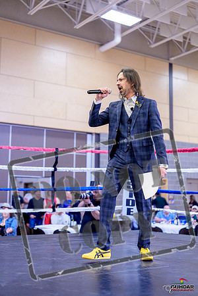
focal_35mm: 50
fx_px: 412
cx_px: 99
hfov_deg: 27.0
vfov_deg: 39.6
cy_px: 148
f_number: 2
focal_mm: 50
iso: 3200
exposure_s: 1/1000
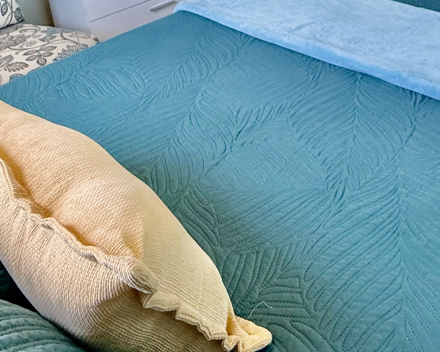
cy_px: -49
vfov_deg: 32.8
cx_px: 341
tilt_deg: -16.2
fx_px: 508
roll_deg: +1.8
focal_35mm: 39
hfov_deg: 44.9
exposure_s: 1/120
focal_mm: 2.22
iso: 200
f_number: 2.2
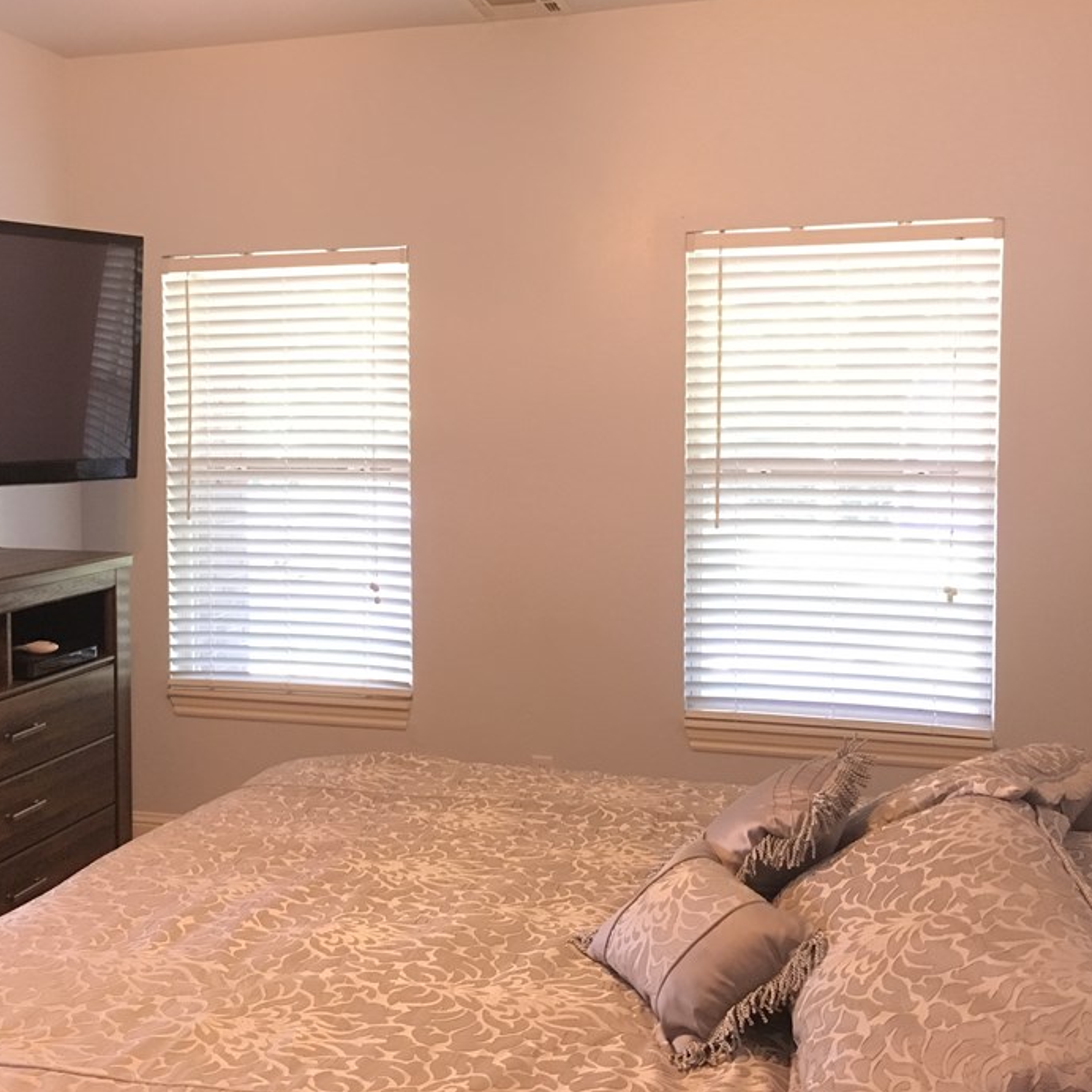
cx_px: 444
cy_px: 495
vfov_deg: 43.8
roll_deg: +0.1
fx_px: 1356
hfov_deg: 43.7
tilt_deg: -4.2
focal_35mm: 38
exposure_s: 1/30
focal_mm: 4.15
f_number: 2.2
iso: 200
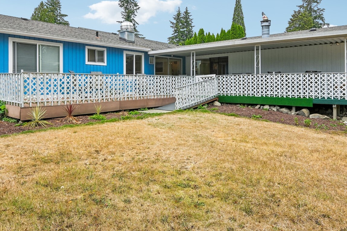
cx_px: 165
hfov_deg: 65.5
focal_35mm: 28
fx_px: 270
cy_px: 83
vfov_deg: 45.9
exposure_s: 1/400
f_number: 8
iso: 400
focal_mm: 19
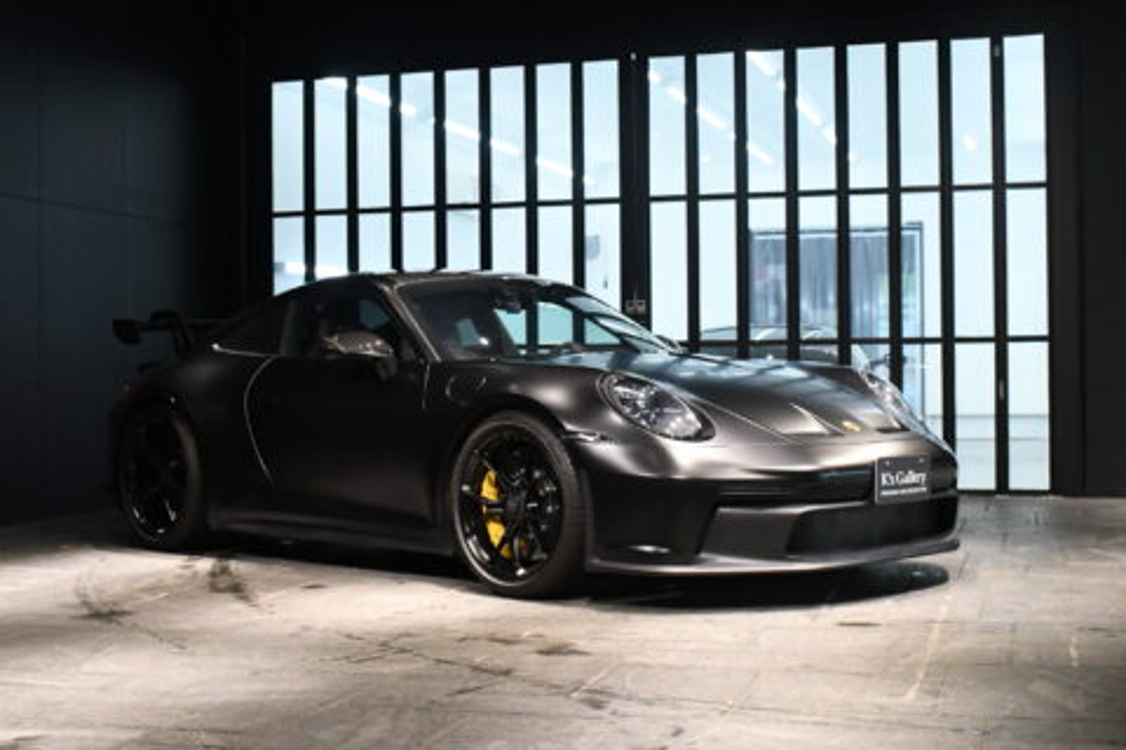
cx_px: 563
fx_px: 1626
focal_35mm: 52
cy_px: 375
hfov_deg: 38.2
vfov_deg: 26.0
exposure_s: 1/200
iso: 8000
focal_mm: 35
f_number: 7.1
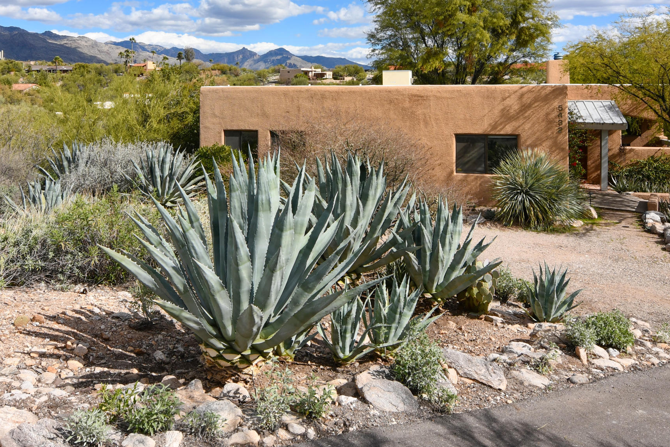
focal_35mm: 28
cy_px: 69
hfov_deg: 65.5
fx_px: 521
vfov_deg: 43.5
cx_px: 329
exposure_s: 1/250
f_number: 13
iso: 100
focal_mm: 11
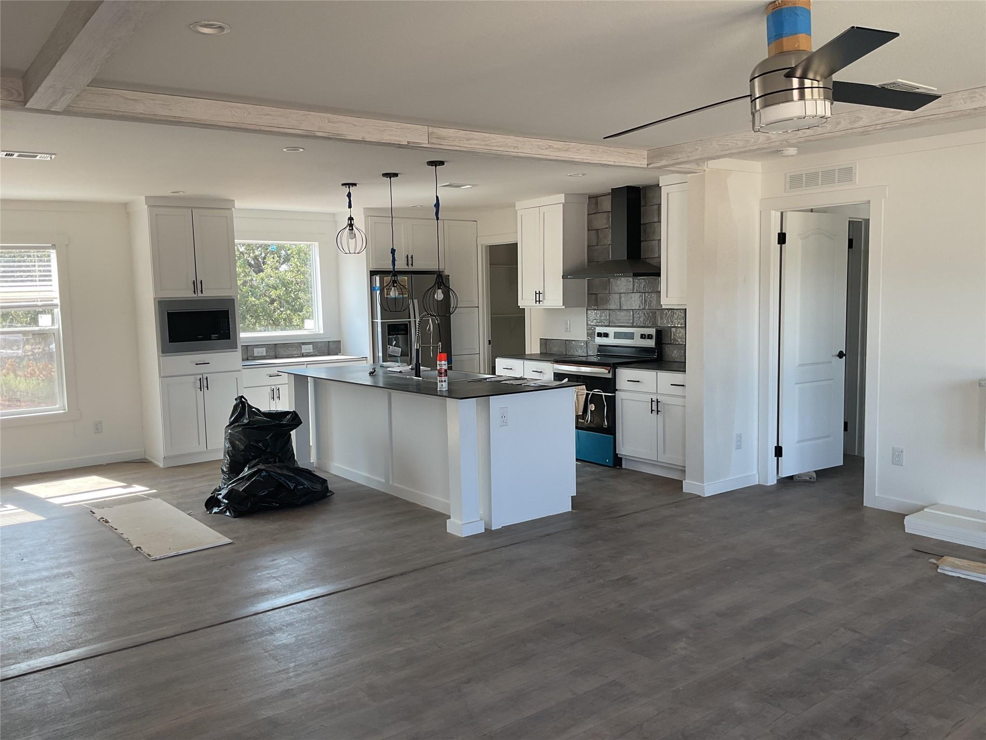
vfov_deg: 48.2
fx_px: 826
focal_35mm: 29
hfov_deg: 61.7
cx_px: 493
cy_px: 370
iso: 32
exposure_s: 1/120
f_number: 1.8
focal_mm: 3
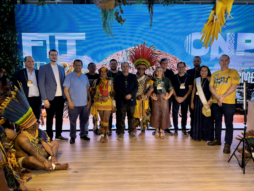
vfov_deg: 56.8
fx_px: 176
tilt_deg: -6.1
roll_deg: +0.2
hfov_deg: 71.6
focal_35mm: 24
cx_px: 127
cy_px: 96
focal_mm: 6.76
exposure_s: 1/89
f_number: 1.78
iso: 200
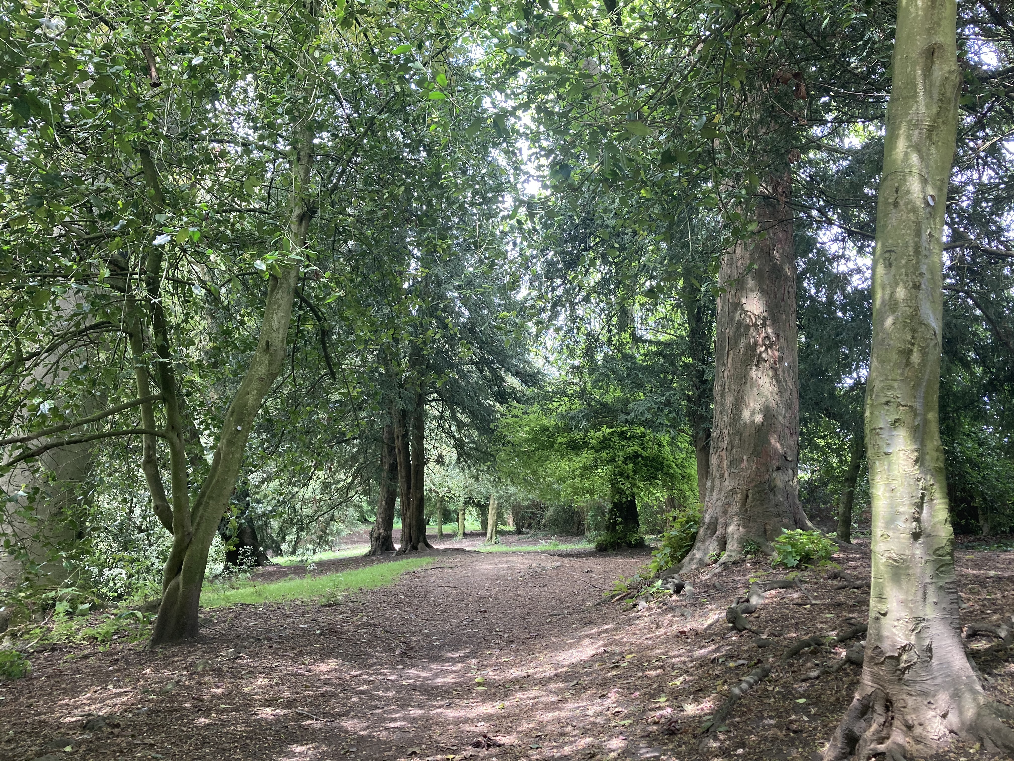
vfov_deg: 49.7
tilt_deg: +9.1
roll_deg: -4.7
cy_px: 380
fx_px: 820
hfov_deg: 63.4
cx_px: 507
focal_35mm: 28
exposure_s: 1/72
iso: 80
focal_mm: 3.99
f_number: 1.8
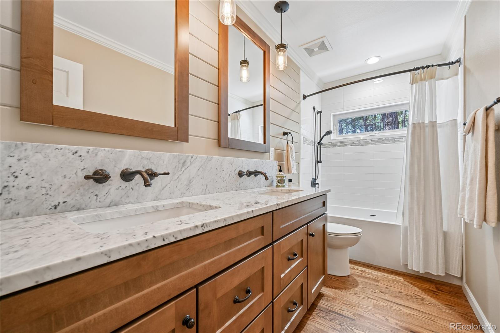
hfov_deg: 104.3
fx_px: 194
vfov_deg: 81.2
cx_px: 250
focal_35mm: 14
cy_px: 166
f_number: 10
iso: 400
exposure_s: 1/5
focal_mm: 14
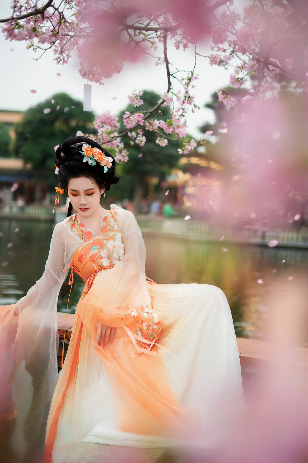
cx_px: 154
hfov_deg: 27.0
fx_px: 642
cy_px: 232
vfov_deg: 39.6
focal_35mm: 50
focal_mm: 50
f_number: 1.8
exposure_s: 1/320
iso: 100
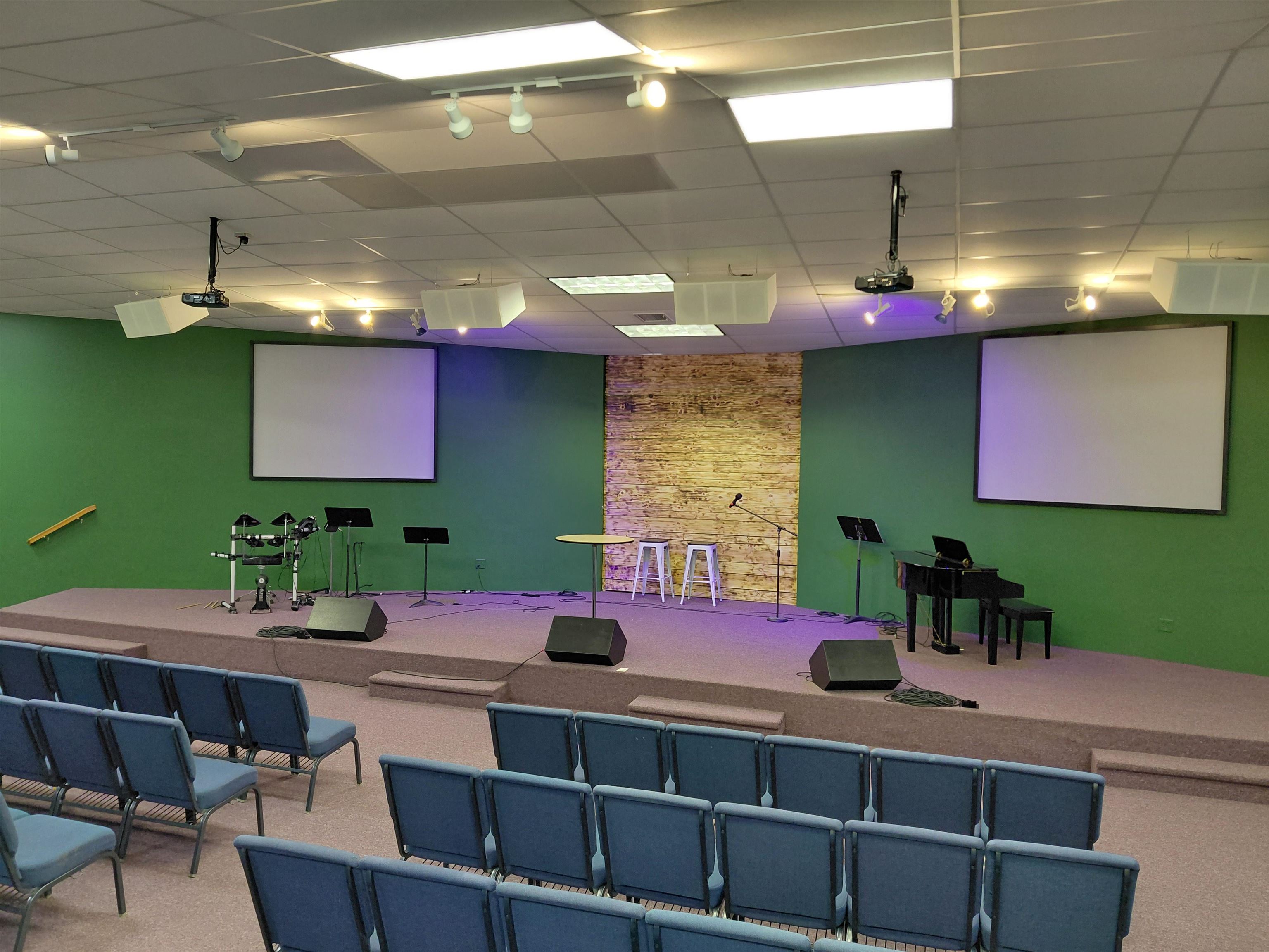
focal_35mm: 25
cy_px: 476
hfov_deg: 69.4
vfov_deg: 54.9
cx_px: 634
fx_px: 916
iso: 250
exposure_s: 1/60
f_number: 1.8
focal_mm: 4.69
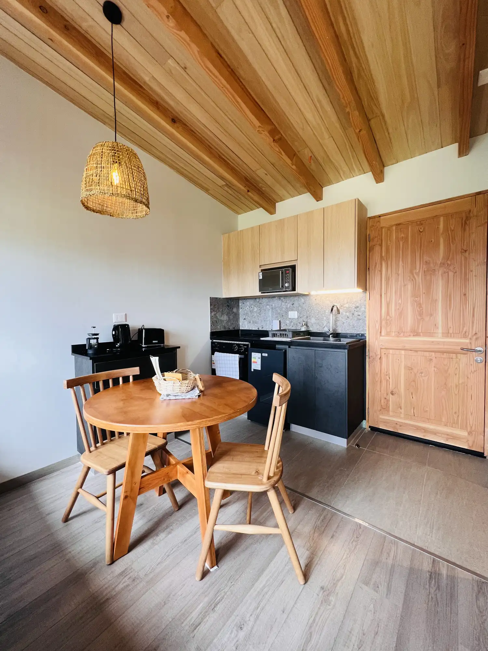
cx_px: 244
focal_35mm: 13
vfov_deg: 106.2
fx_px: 244
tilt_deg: -2.2
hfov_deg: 89.9
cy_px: 326
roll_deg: +1.6
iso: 160
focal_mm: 1.57
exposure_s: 1/100
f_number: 1.8
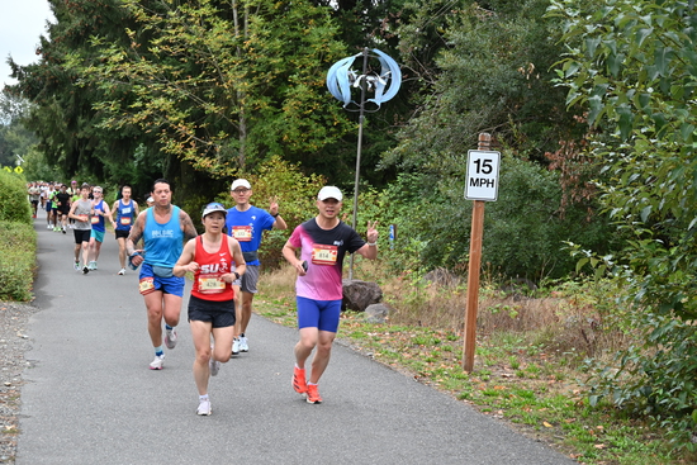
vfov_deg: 19.5
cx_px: 348
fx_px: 1356
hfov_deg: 28.8
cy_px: 232
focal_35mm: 70
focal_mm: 70
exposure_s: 1/125
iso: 500
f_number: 6
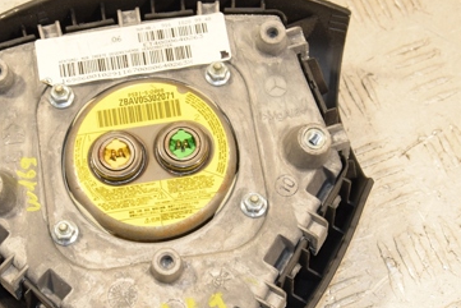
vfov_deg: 13.6
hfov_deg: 20.2
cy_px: 181
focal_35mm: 101
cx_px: 203
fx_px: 1294
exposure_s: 1/200
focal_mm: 38
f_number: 7.1
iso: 800
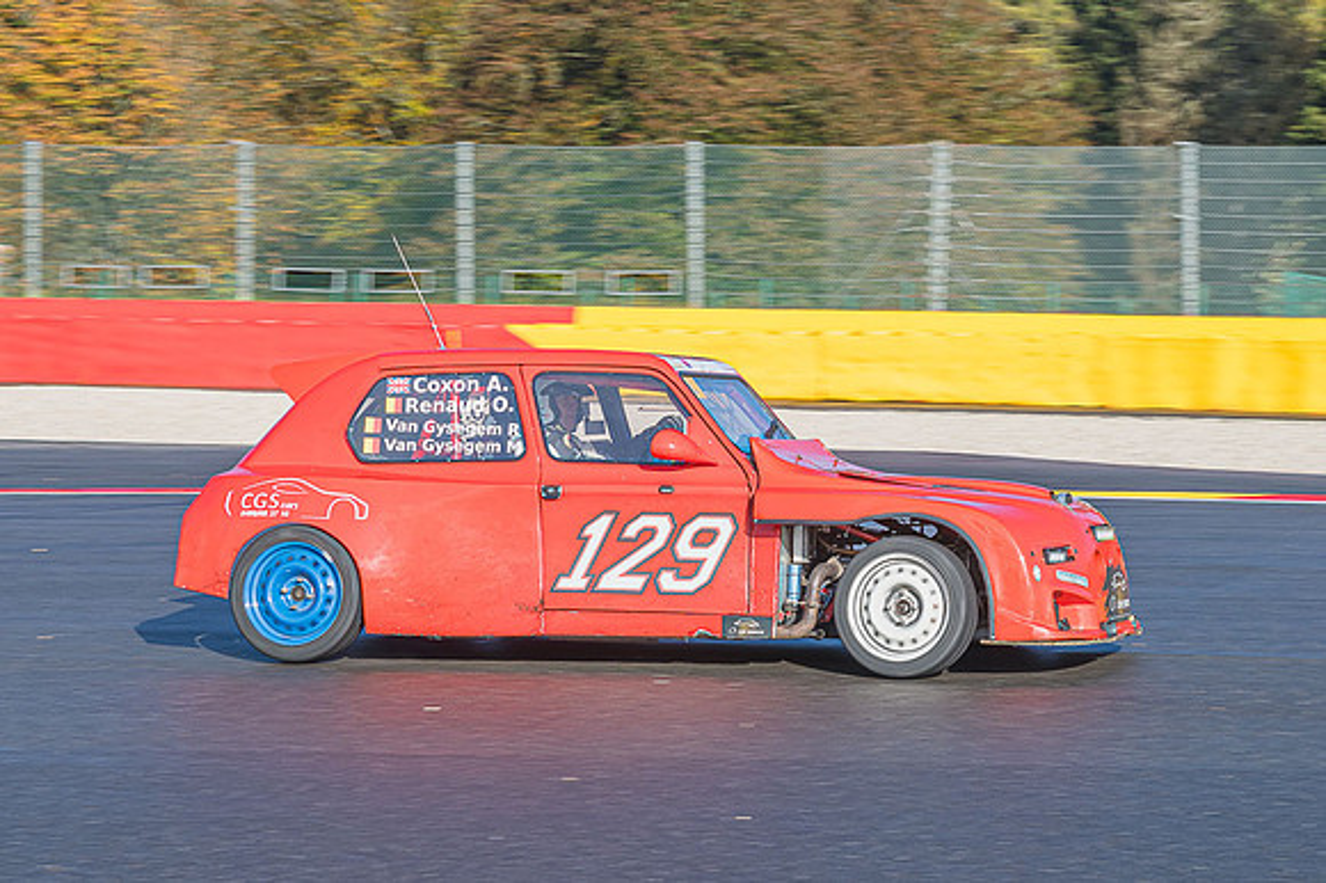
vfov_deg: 11.6
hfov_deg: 17.2
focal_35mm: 118
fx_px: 4360
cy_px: 481
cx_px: 958
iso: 110
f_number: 8
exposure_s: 1/250
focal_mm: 55
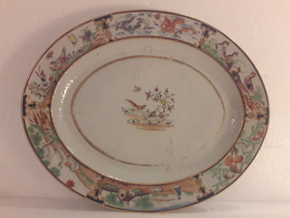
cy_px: 109
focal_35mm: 28
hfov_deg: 63.4
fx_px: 235
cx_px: 145
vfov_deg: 49.7
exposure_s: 1/24
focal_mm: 3.7
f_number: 1.9
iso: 200
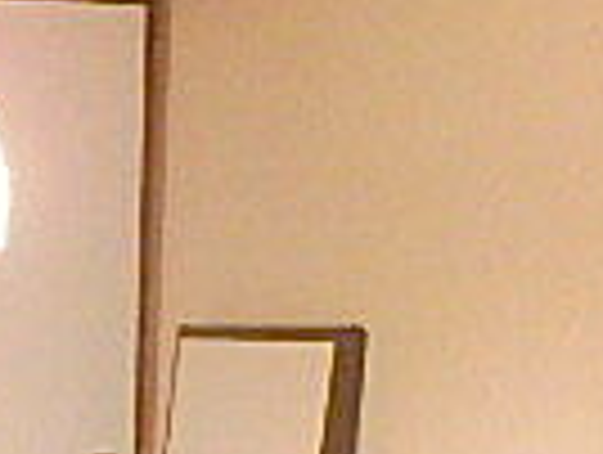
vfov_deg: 13.5
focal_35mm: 100
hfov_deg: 18.1
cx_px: -207
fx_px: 1745
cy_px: 778
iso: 800
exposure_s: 1/20
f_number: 3.5
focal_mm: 3.7
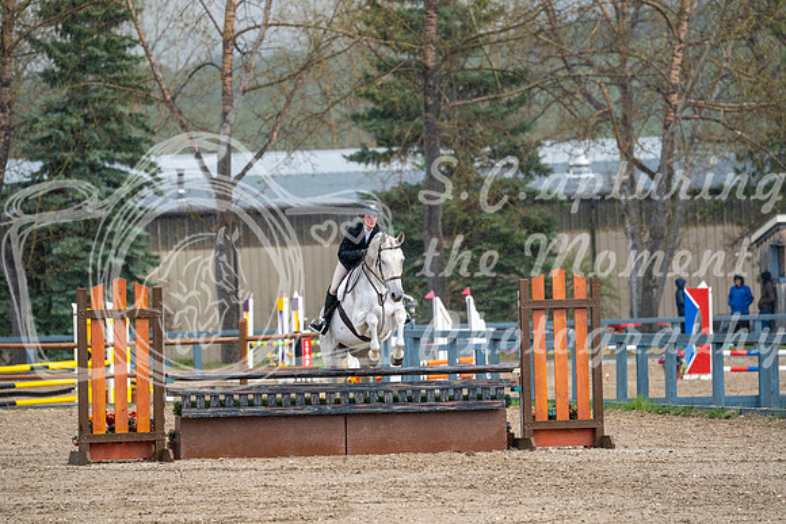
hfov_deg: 7.6
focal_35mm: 271
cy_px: 262
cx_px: 393
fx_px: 5918
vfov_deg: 5.1
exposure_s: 1/1250
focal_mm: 271
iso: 800
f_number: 5.6
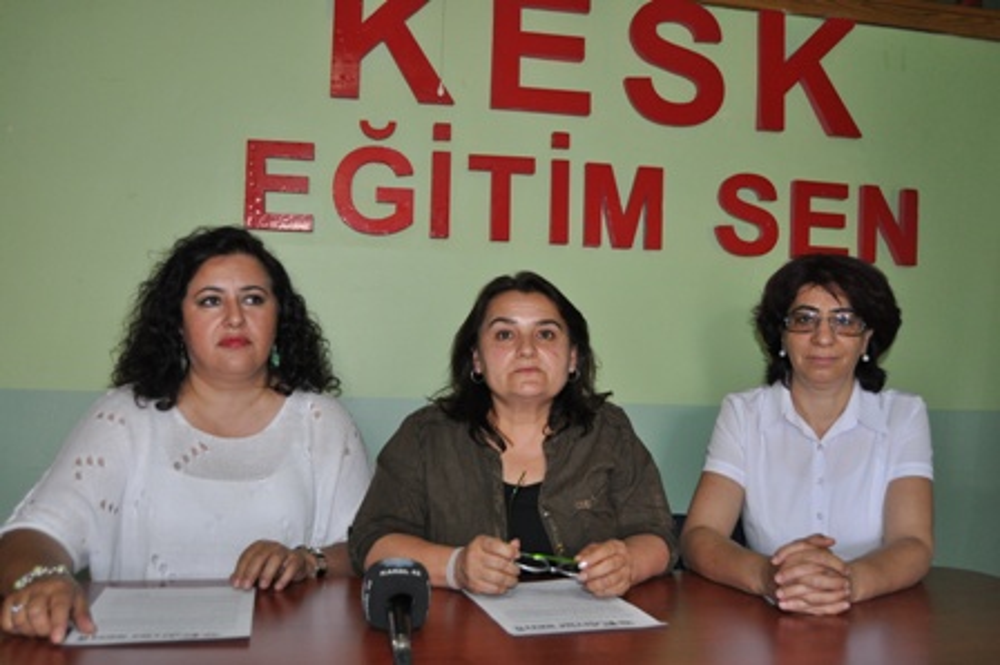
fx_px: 916
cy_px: 332
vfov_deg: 39.9
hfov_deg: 57.3
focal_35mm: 33
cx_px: 500
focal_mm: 22
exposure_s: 1/60
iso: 800
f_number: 3.5
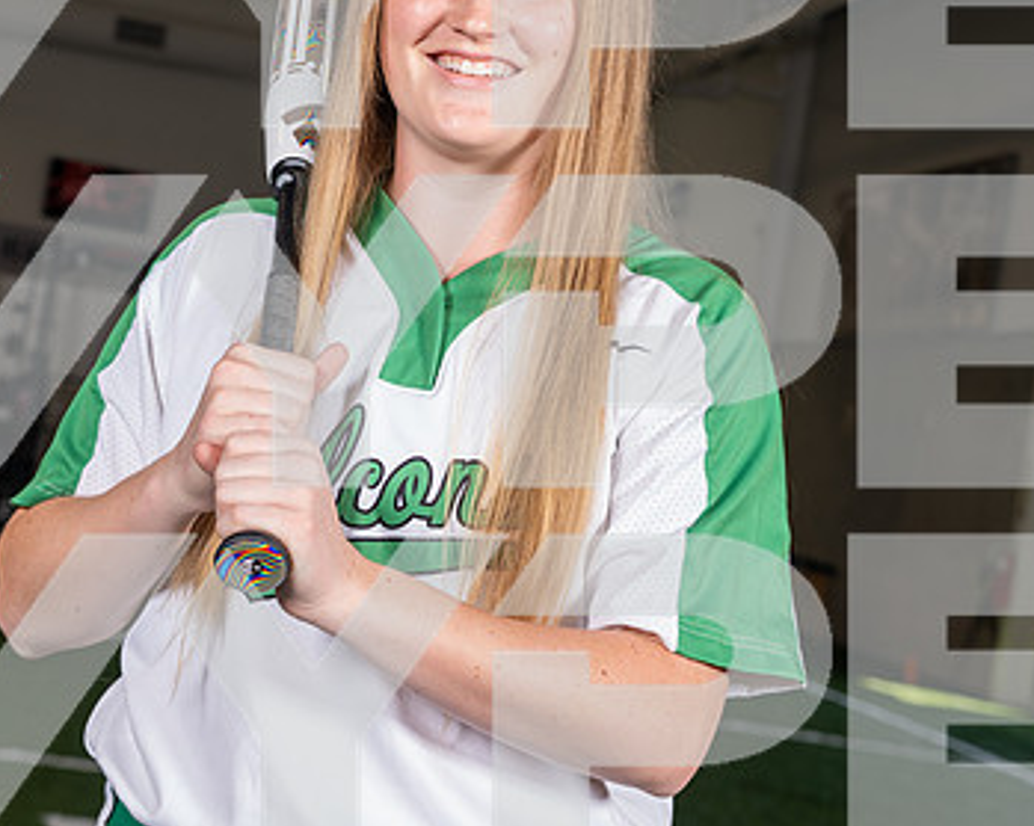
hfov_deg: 24.4
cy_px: 333
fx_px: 2386
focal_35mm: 78
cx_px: 444
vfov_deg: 19.6
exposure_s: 1/200
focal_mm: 50
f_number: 5.6
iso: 200
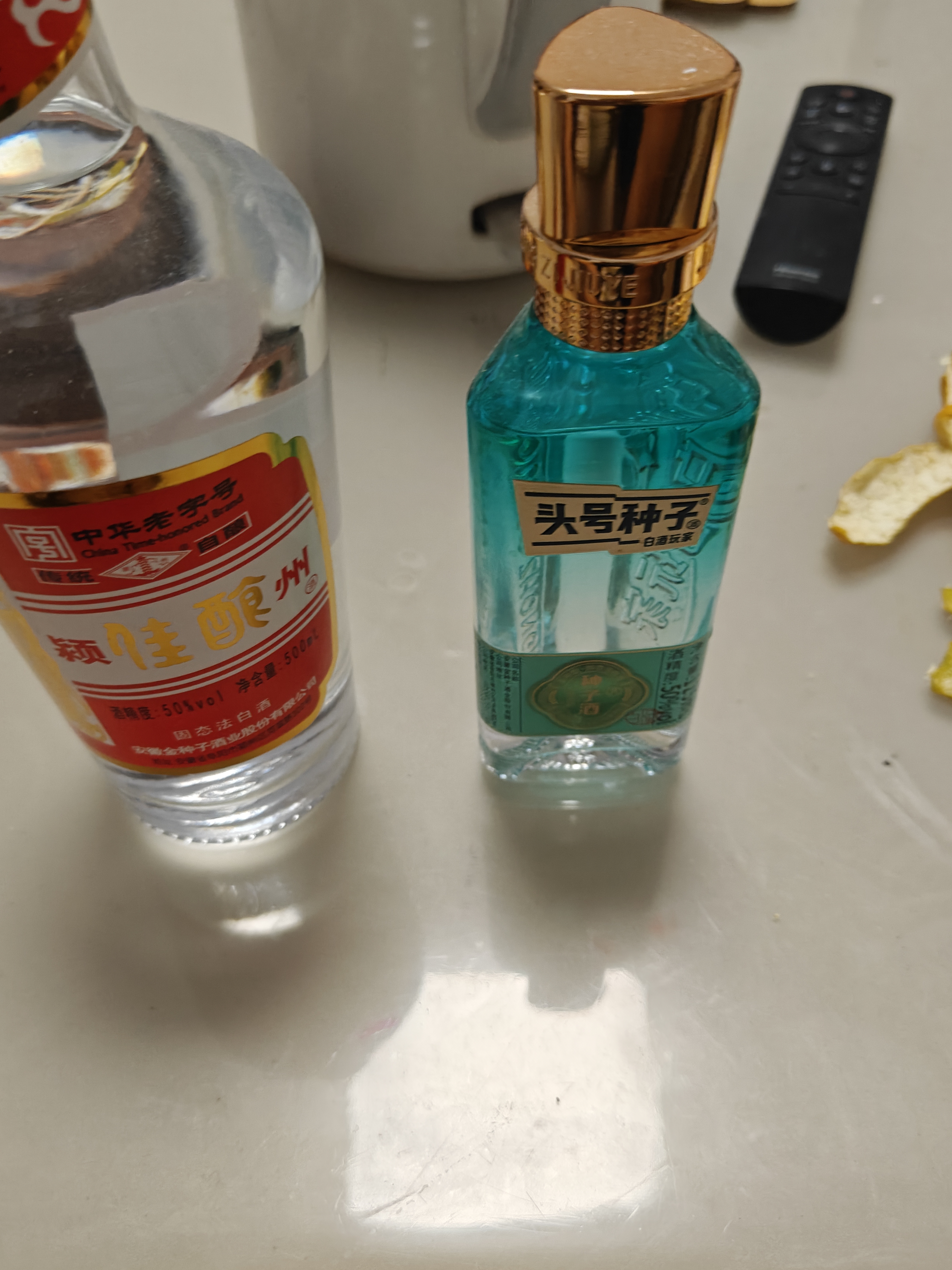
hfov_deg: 48.2
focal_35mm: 29
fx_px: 1064
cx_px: 460
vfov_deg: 61.6
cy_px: 656
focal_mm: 5.59
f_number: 1.8
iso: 160
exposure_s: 1/100
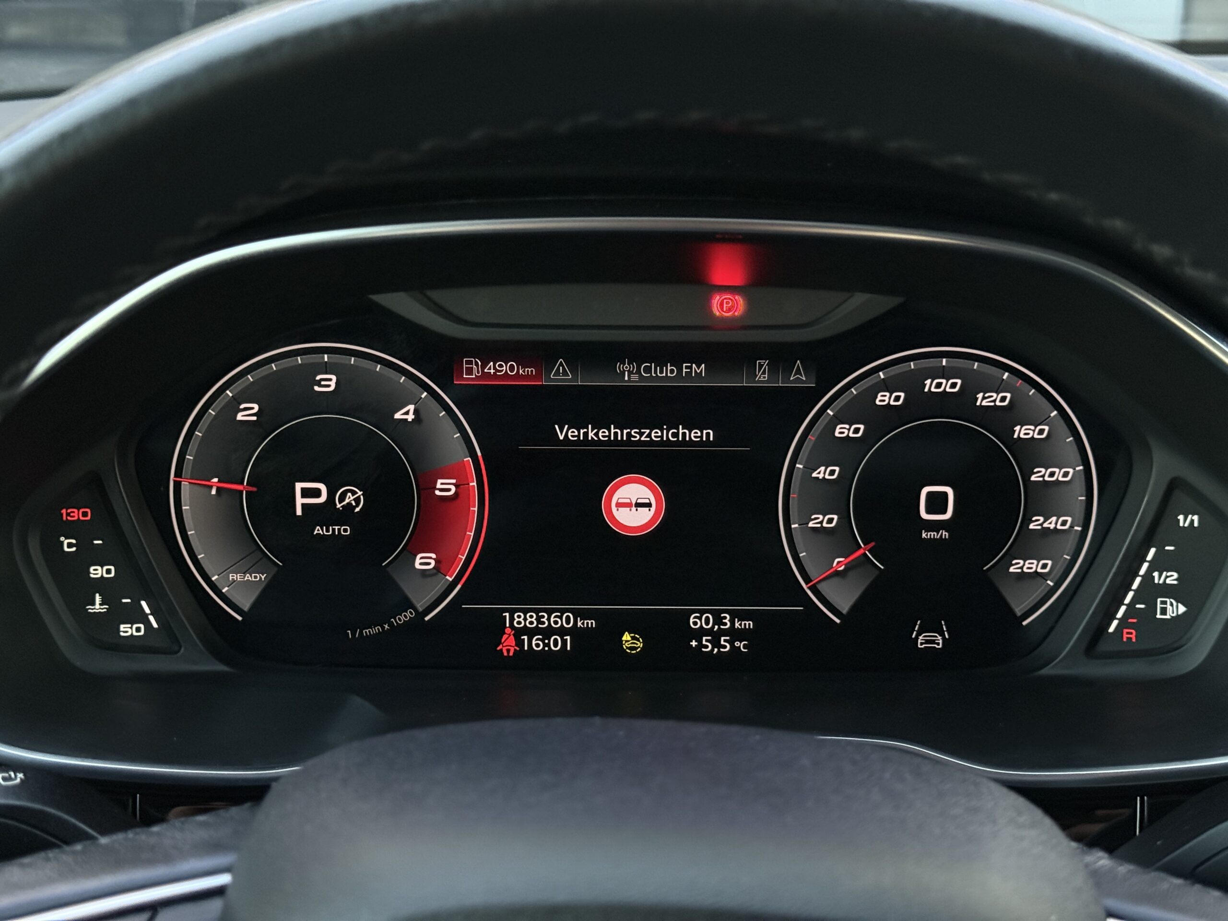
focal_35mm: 48
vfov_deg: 30.3
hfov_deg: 39.7
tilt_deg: -19.2
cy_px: 460
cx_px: 614
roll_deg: +0.0
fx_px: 1703
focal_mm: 6.76
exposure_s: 1/33
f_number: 1.78
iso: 500
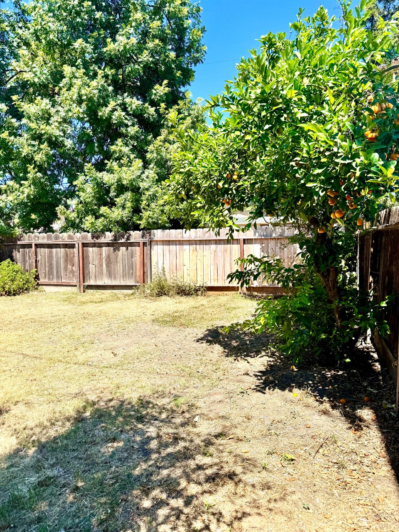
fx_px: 369
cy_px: 266
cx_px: 200
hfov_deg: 56.8
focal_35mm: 24
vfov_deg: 71.6
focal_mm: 6.76
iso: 80
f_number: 1.78
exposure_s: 1/3247
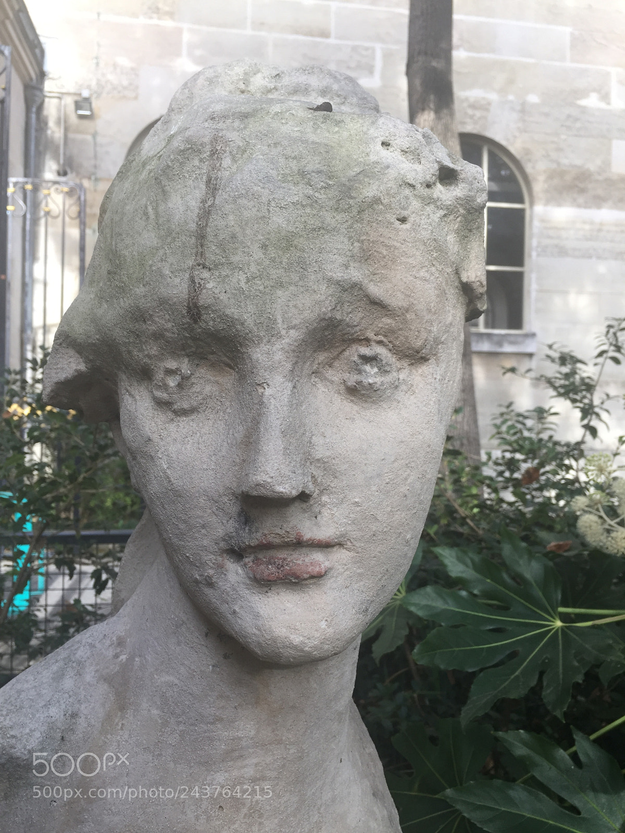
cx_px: 312
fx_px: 698
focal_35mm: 29
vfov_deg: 61.7
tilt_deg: +1.2
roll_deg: -0.5
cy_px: 416
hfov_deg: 48.2
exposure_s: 1/151
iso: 32
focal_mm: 4.15
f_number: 2.2
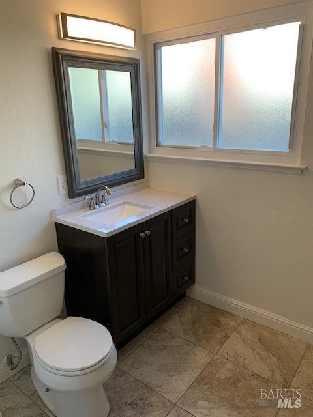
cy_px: 208
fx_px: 313
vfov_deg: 67.3
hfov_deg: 53.1
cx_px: 156
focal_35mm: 26
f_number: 1.8
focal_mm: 4.25
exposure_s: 1/121
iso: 50
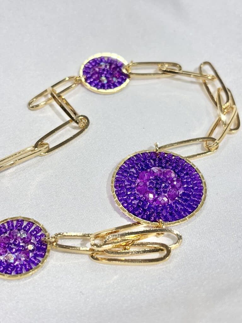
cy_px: 162
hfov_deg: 28.0
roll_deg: +10.5
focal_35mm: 52
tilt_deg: -39.3
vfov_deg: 36.8
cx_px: 121
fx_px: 485
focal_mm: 5.96
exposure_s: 1/242
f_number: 1.6
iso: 32
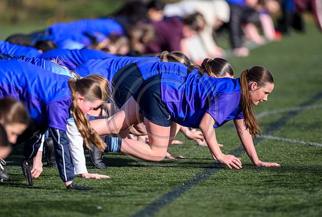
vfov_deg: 3.0
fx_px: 4092
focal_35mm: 456
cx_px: 150
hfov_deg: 4.5
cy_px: 117
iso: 500
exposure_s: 1/5000
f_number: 3.2
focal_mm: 400
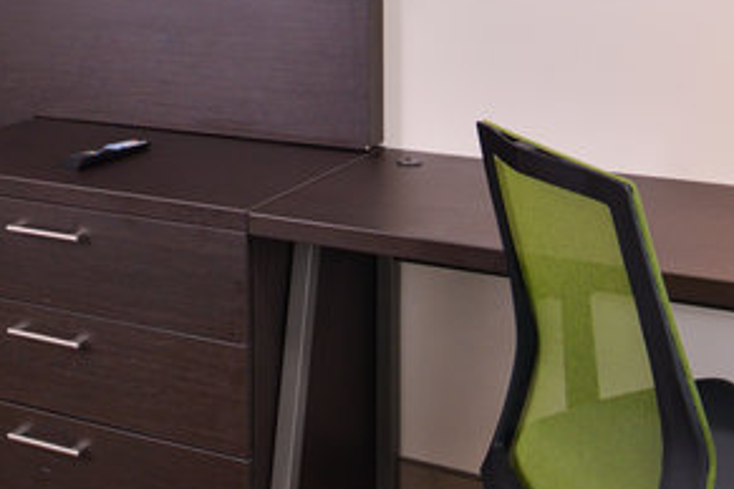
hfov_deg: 30.3
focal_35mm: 66
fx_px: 1346
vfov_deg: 20.6
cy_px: 212
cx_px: 252
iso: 400
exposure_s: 1/200
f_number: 7.1
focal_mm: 24
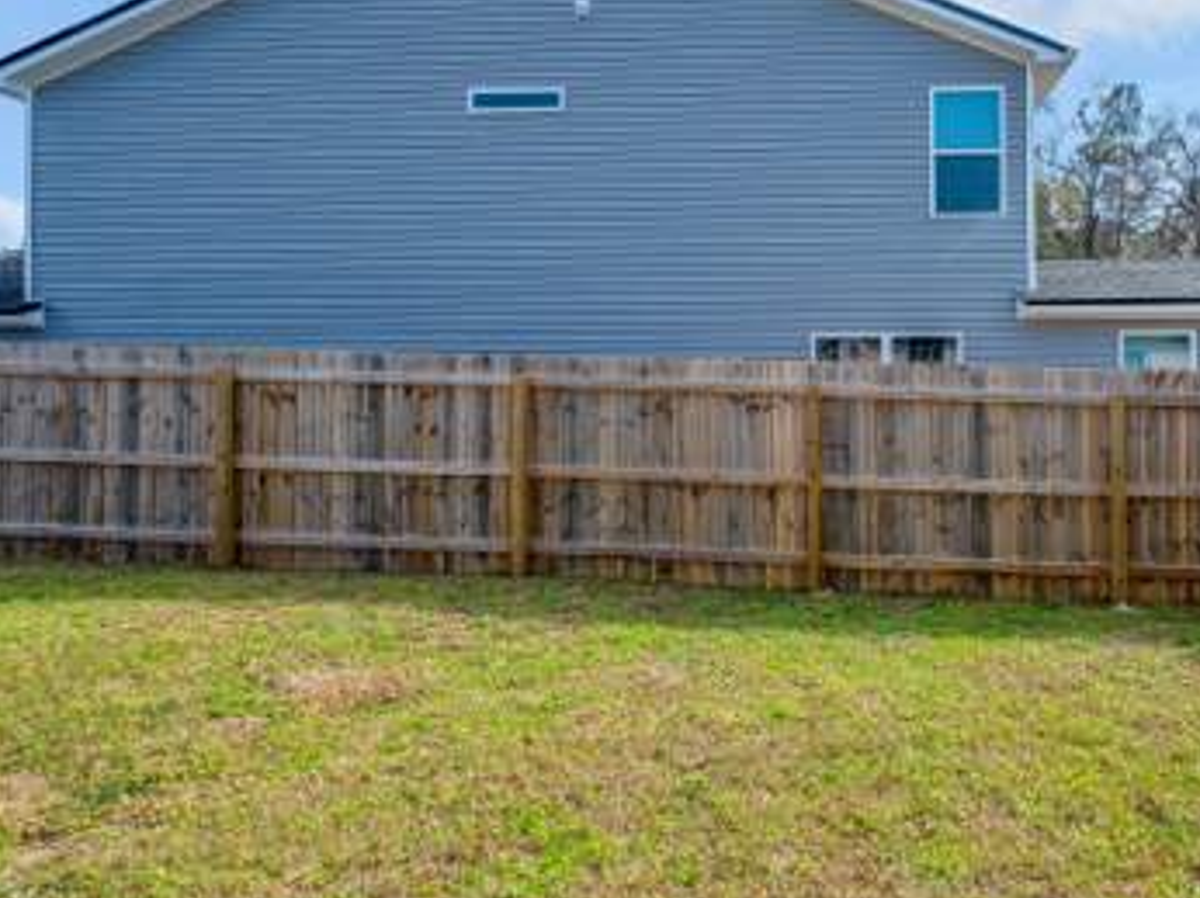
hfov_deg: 78.5
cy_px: 383
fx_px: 693
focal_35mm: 20
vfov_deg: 65.6
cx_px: 822
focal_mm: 10
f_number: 8
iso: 250
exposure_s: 1/480
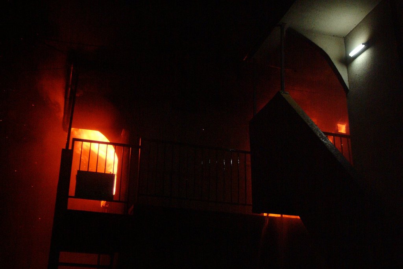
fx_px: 470
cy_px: 134
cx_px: 202
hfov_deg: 46.4
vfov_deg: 31.9
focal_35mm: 42
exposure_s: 1/90
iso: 1600
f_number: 2.8
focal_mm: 28
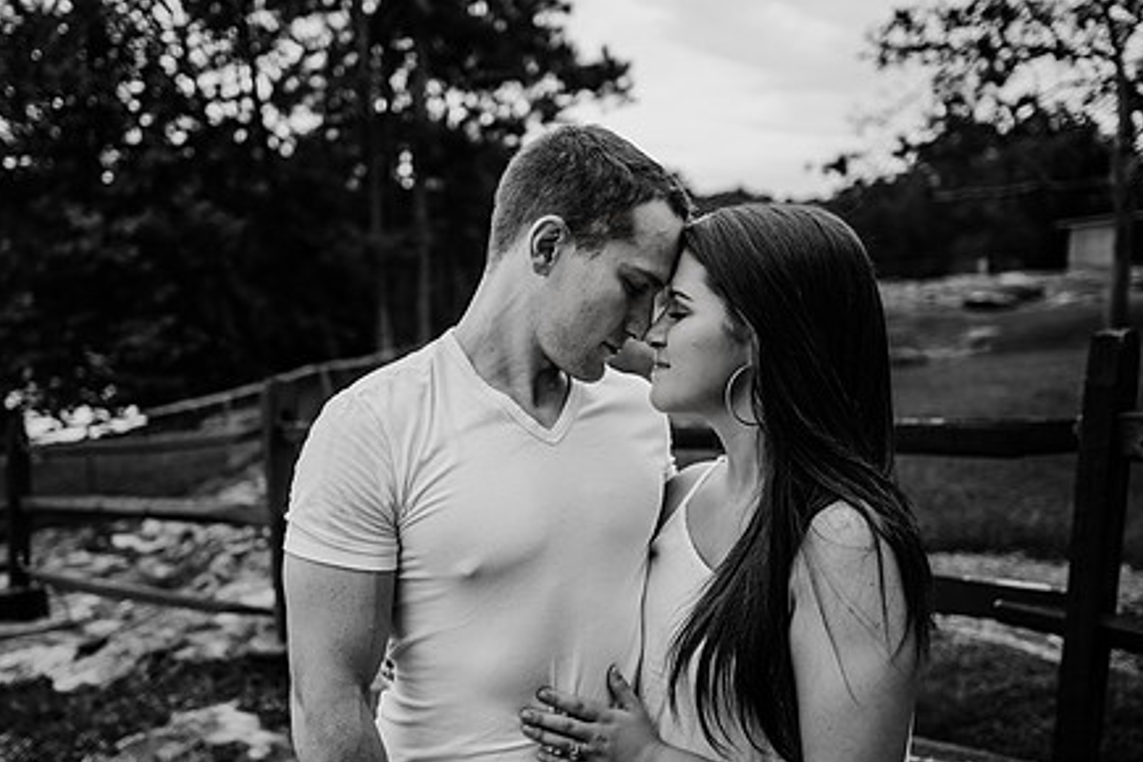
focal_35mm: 32
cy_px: 401
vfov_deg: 41.1
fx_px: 1016
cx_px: 462
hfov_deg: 58.3
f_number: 2
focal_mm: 24
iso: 320
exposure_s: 1/500
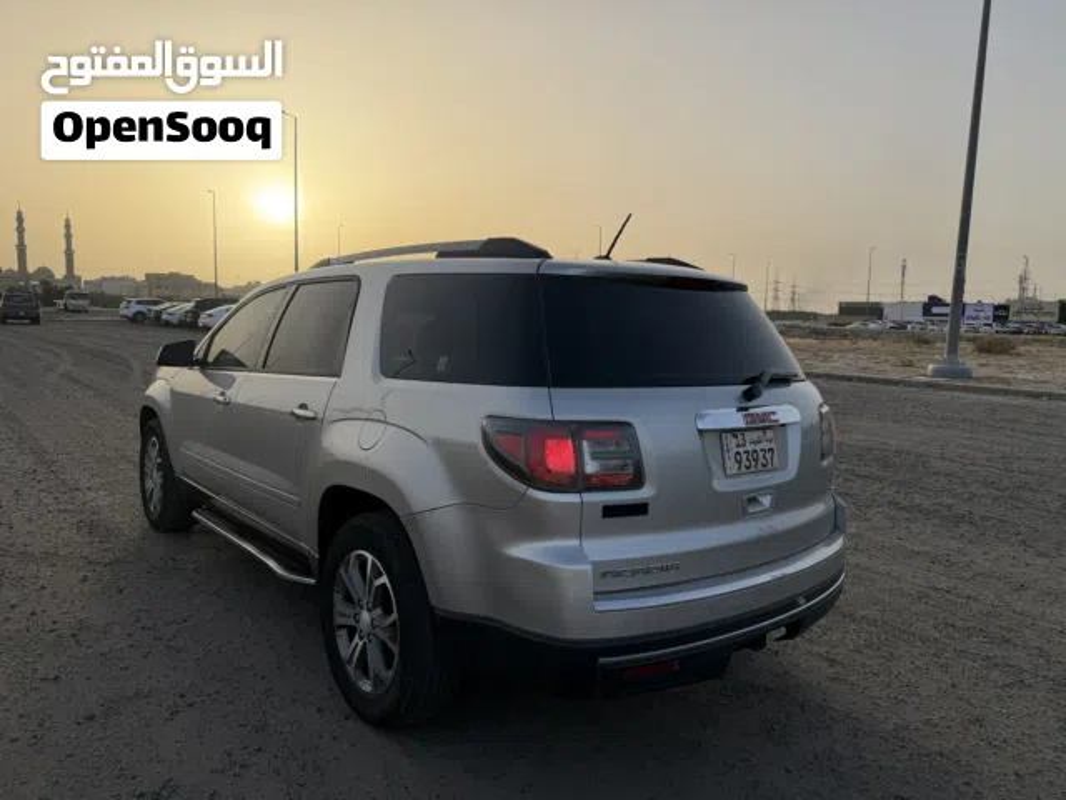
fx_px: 739
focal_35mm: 24
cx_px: 533
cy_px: 400
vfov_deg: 56.8
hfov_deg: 71.6
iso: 80
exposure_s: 1/3425
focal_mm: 6.76
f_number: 1.78
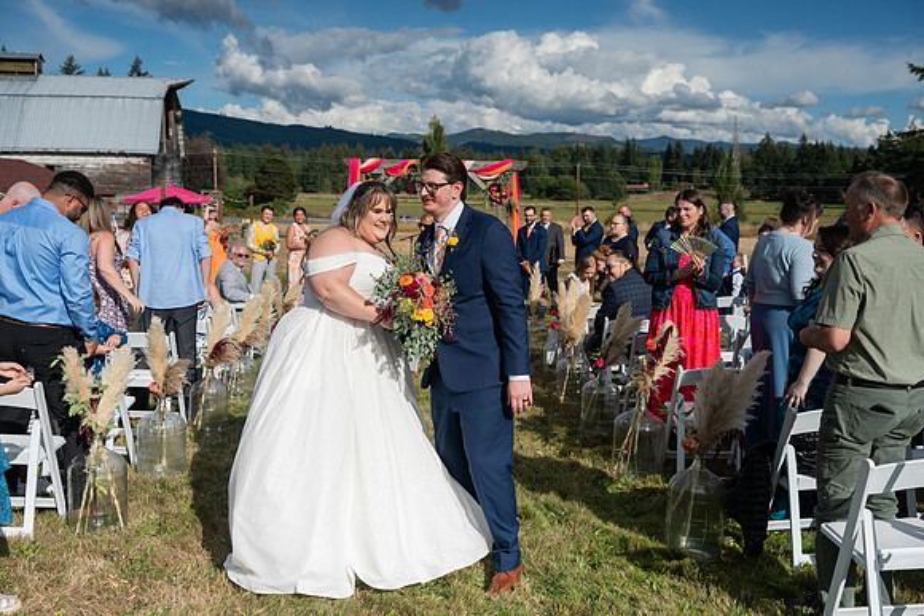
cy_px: 308
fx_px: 899
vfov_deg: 37.9
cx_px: 462
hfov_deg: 54.4
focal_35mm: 35
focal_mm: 35
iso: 400
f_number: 5
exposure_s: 1/8000
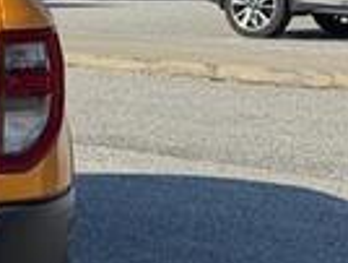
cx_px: -275
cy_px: 68
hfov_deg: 10.3
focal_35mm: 180
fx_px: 1813
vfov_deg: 8.3
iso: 64
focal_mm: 6.76
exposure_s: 1/3610
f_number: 1.78
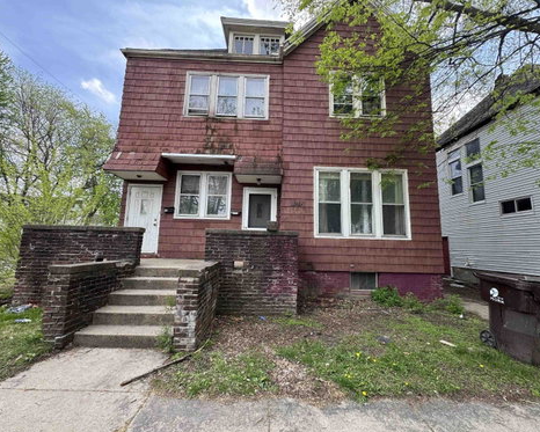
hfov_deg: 96.8
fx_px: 240
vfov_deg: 84.1
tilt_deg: +8.2
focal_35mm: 15
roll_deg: -1.8
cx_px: 275
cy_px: 213
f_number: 2.2
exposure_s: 1/279
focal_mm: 2.22
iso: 40
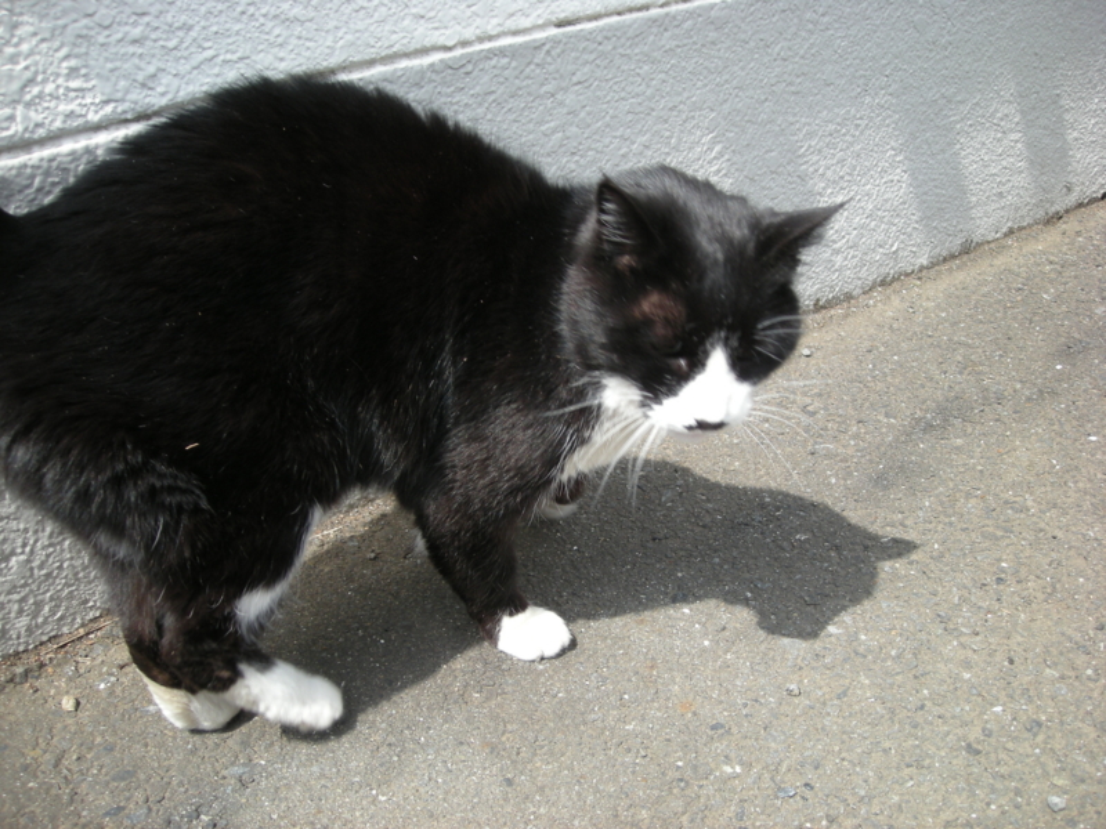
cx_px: 553
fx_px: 1118
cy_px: 414
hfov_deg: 52.6
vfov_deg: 40.7
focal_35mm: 35
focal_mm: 5.7
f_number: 5.7
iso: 64
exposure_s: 1/128
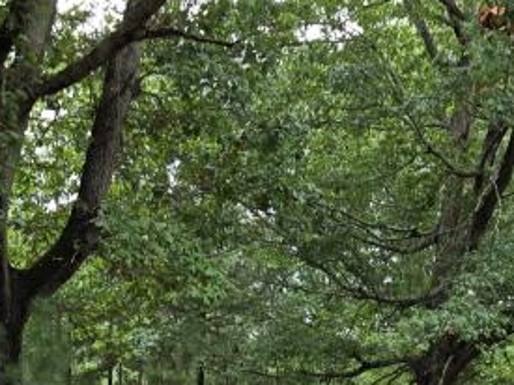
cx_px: 185
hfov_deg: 28.8
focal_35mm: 67
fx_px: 994
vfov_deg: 20.3
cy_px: 484
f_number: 1.8
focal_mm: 5.4
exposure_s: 1/154
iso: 25
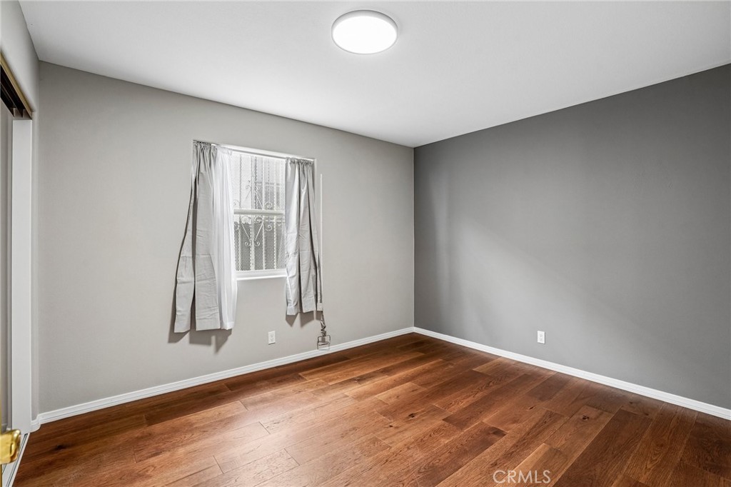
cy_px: 244
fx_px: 325
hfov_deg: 96.8
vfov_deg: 73.7
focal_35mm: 16
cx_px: 366
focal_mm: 16
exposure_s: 1/5
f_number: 8
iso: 400
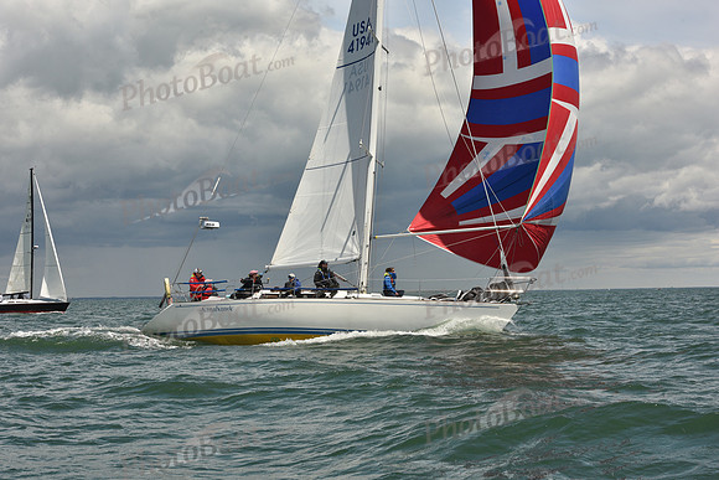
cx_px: 360
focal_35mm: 70
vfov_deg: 19.5
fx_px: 1398
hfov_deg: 28.8
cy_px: 240
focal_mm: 70
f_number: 13
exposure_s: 1/800
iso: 320
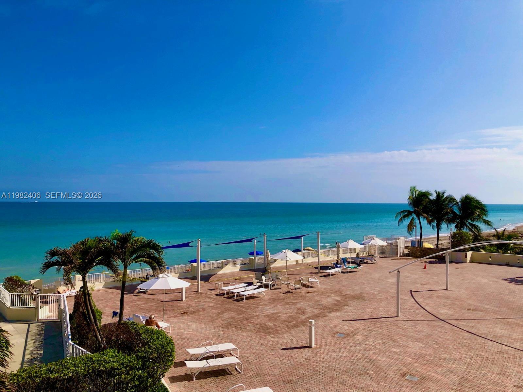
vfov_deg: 49.7
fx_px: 423
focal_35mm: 28
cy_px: 196
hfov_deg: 63.4
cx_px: 262
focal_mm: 4
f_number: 1.8
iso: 25
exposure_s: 1/4425
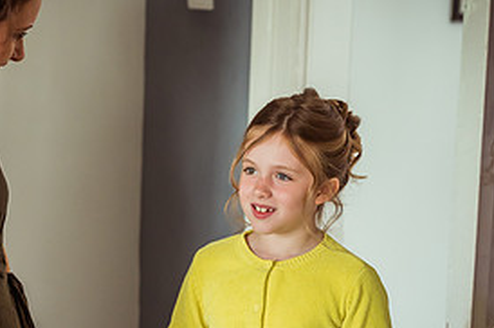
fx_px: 1453
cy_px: 216
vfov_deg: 12.9
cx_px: 88
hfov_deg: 19.1
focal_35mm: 106
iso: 2000
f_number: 2.5
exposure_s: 1/500
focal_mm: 50
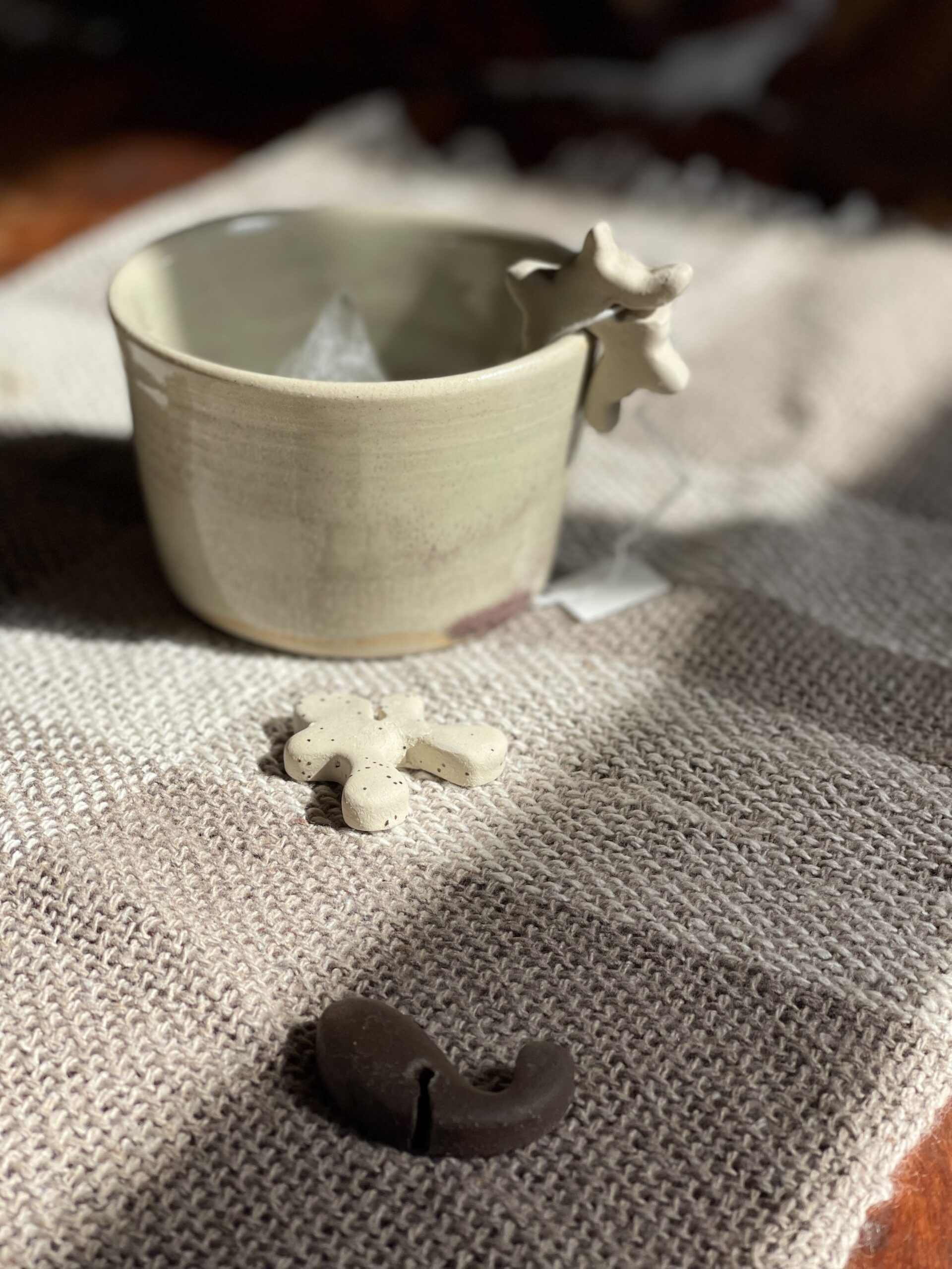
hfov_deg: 22.9
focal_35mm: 64
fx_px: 2347
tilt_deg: -29.3
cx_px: 476
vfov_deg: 30.3
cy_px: 634
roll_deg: -1.0
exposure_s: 1/896
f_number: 2.2
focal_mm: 7.5
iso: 32
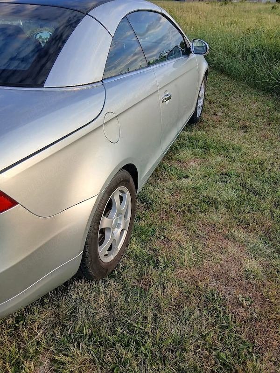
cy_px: 186
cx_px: 140
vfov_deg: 67.3
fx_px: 280
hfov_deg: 53.1
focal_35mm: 26
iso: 20
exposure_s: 1/200
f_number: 1.8
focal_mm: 3.98
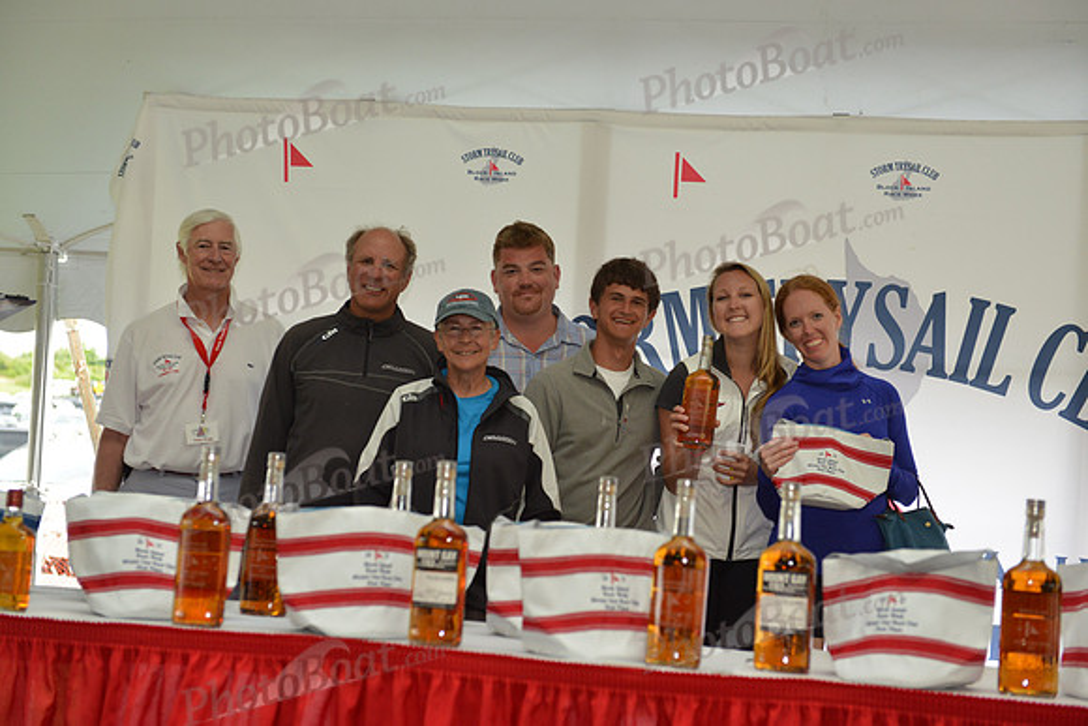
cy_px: 363
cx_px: 544
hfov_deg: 32.4
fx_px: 1874
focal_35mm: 62
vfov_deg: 21.9
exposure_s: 1/250
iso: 1600
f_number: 4
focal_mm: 62
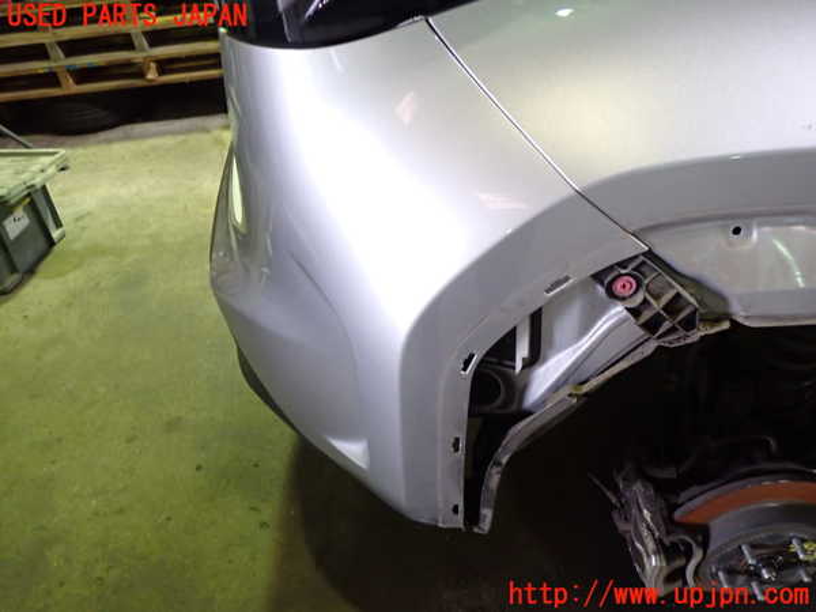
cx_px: 408
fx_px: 707
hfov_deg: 60.0
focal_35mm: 30
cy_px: 306
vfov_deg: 46.8
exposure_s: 1/30
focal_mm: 5.4
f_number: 2.3
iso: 500
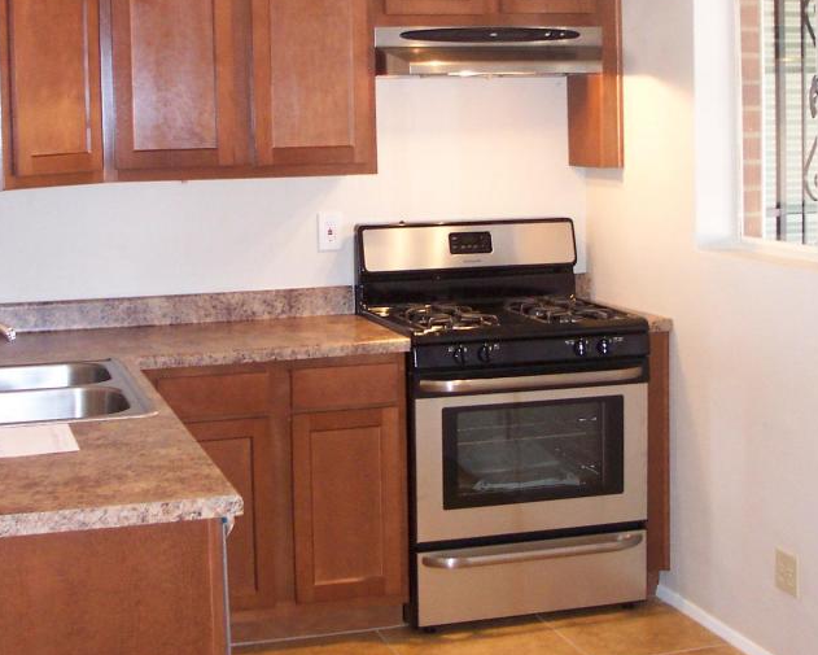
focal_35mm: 60
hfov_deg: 31.4
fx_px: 1453
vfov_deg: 25.2
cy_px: 211
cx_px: 389
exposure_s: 1/30
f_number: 2.8
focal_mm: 7.5
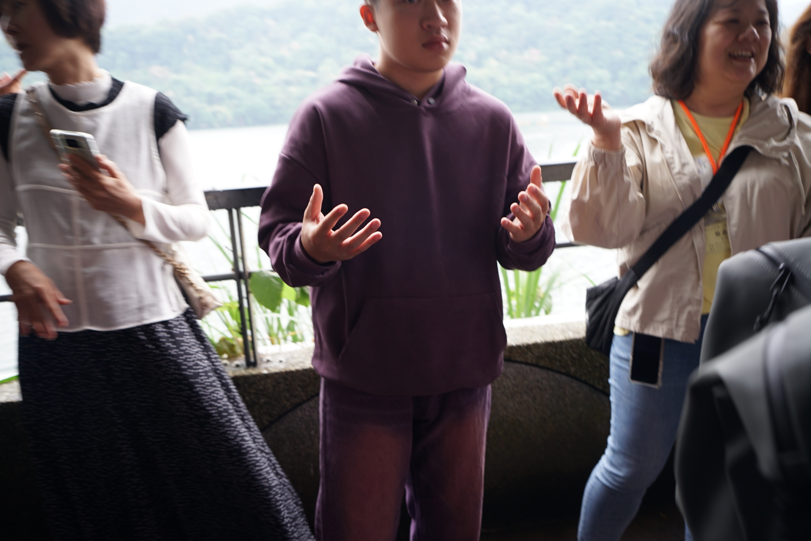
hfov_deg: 61.9
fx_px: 676
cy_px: 270
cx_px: 406
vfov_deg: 43.6
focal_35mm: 30
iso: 320
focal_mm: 30
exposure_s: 1/60
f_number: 4
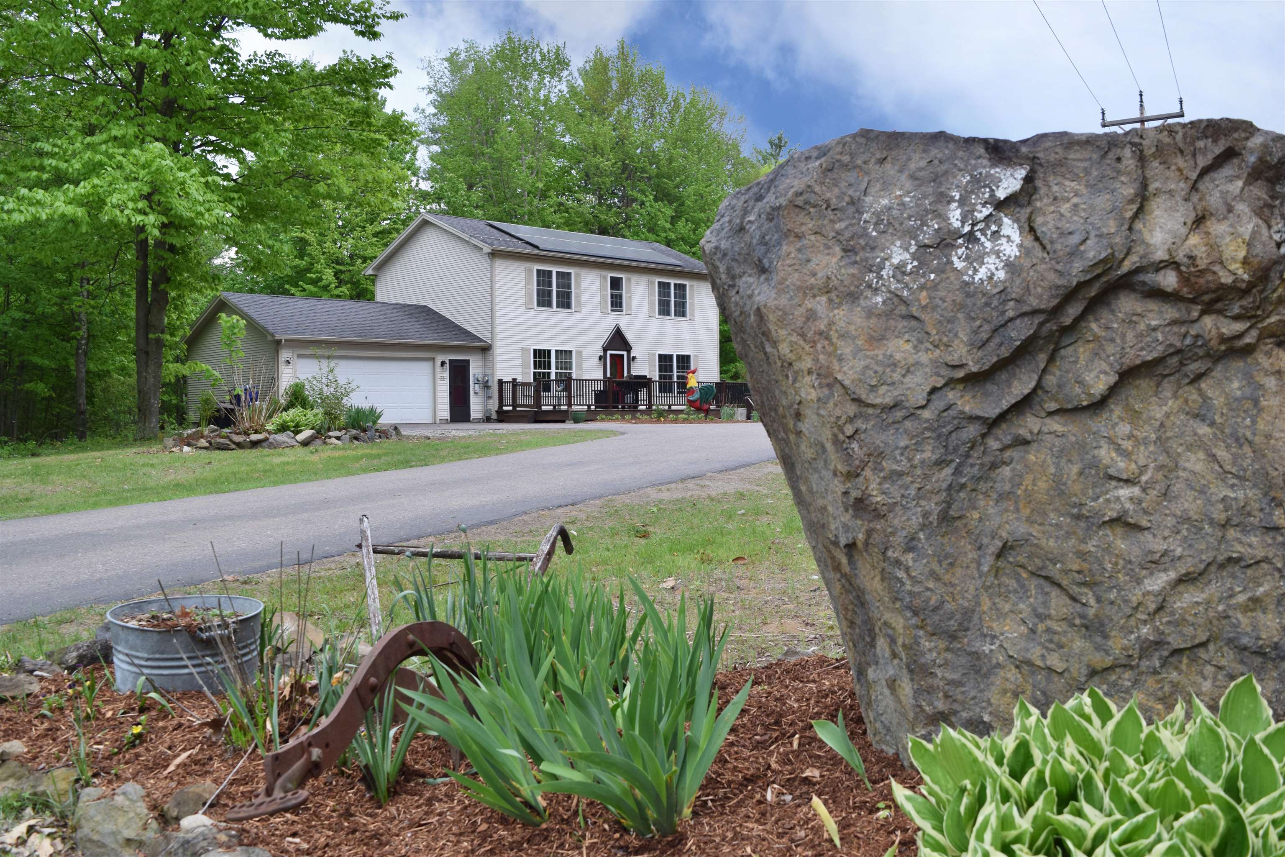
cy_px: 428
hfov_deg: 57.2
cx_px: 642
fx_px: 1178
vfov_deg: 40.0
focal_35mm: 33
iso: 200
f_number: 6.3
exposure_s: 1/125
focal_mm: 22
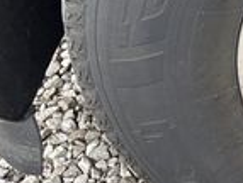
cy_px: -7
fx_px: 816
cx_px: 503
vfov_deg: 12.6
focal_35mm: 116
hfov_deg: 14.0
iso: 50
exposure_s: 1/207
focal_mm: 5.96
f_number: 1.6
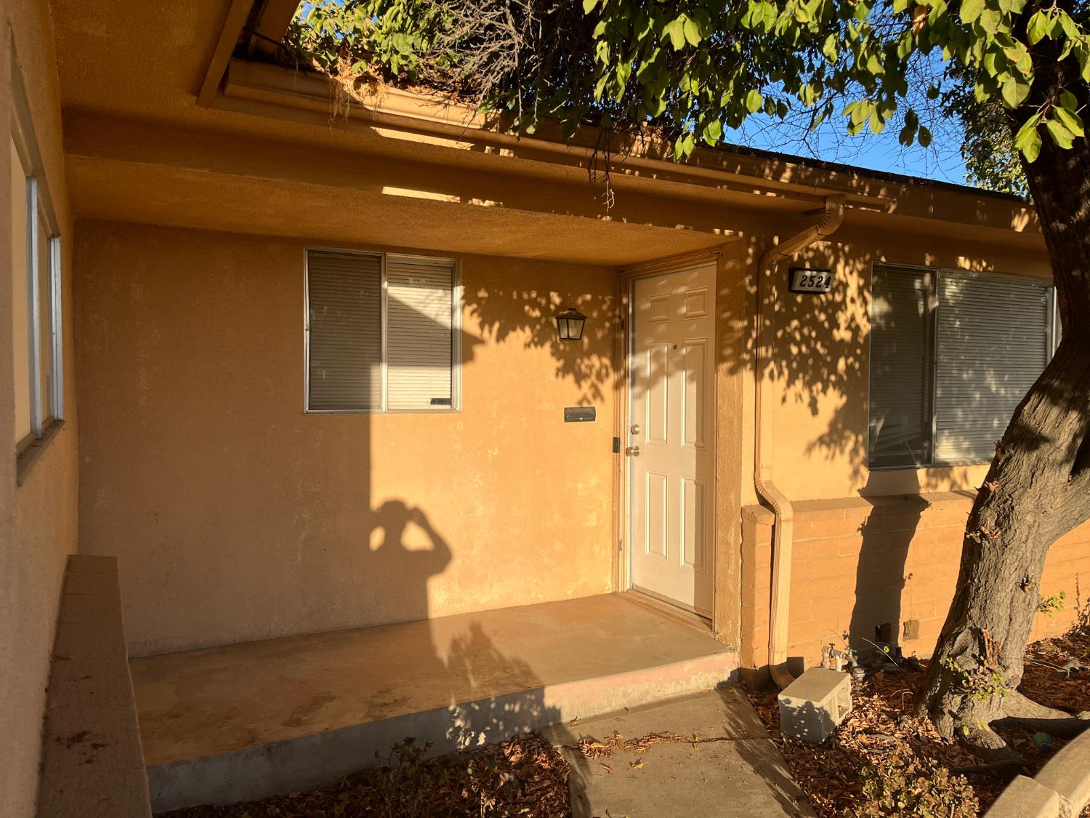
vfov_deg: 53.1
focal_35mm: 26
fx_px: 819
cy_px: 409
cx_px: 545
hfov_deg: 67.3
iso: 50
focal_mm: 5.1
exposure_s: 1/1992
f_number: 1.6
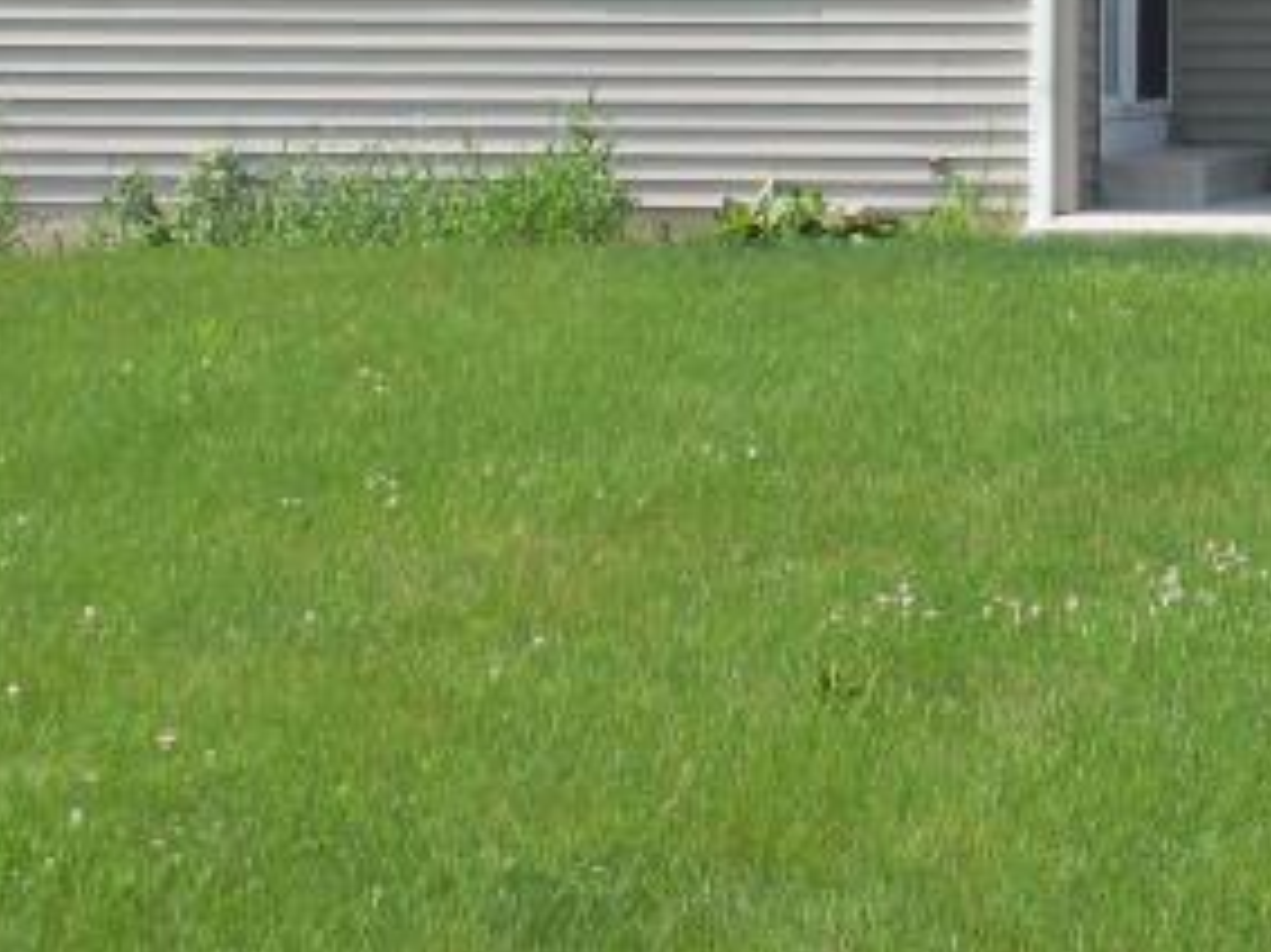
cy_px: -615
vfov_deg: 10.1
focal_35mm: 141
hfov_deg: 13.7
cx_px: 1469
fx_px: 5175
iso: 125
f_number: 3.8
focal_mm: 7
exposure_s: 1/640
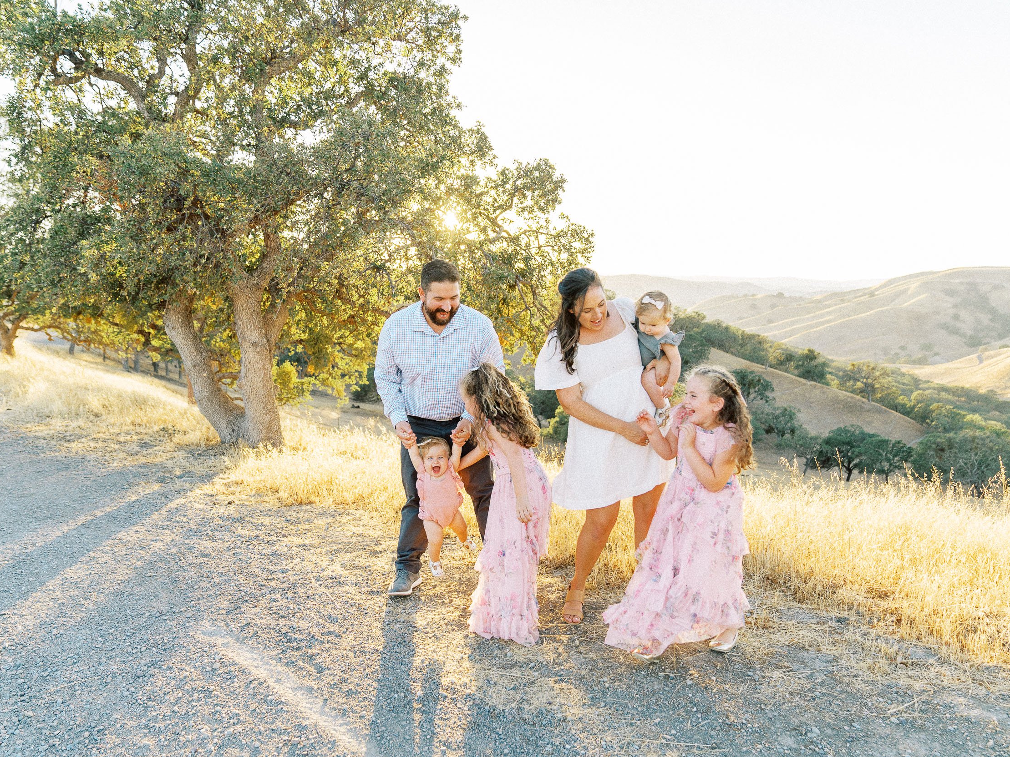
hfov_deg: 67.3
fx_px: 759
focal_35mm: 26
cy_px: 378
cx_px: 506
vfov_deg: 53.1
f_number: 2.8
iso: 400
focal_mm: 24
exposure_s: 1/640
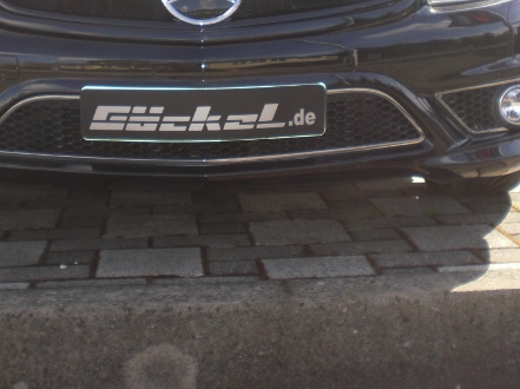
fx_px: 1036
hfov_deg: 28.1
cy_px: 50
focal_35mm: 69
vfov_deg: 20.9
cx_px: 220
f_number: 3.1
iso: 64
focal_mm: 6.3
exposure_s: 1/250
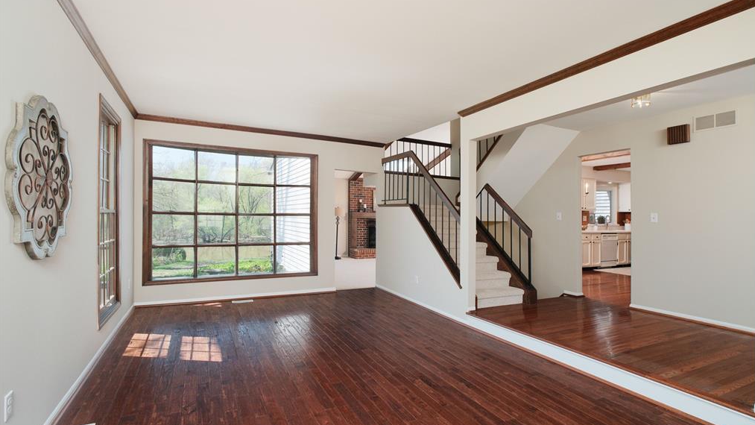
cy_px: 225
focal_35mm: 18
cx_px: 380
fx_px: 360
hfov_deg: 92.7
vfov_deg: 61.0
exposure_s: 1/250
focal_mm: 11.3
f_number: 6.4
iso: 800
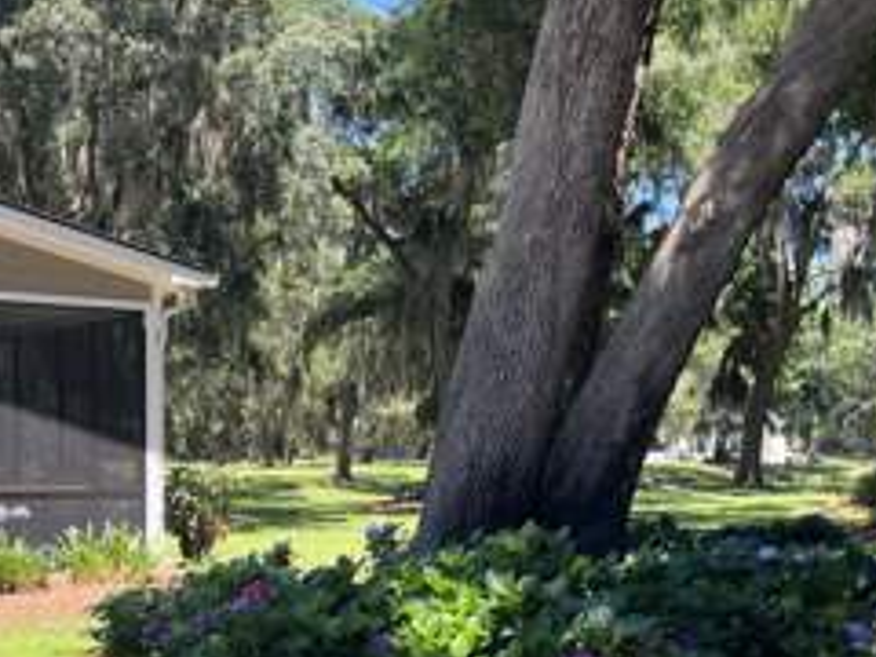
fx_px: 1316
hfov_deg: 36.7
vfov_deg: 27.8
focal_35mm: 52
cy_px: 451
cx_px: 347
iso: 50
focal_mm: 5.1
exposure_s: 1/493
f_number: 1.6
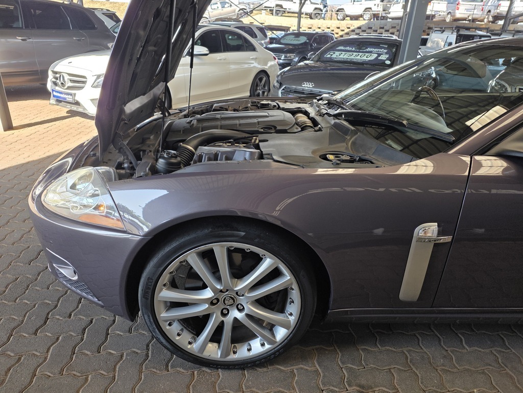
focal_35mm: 23
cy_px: 196
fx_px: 347
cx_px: 262
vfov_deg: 58.9
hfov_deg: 73.9
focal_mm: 6.25
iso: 50
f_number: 1.7
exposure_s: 1/180
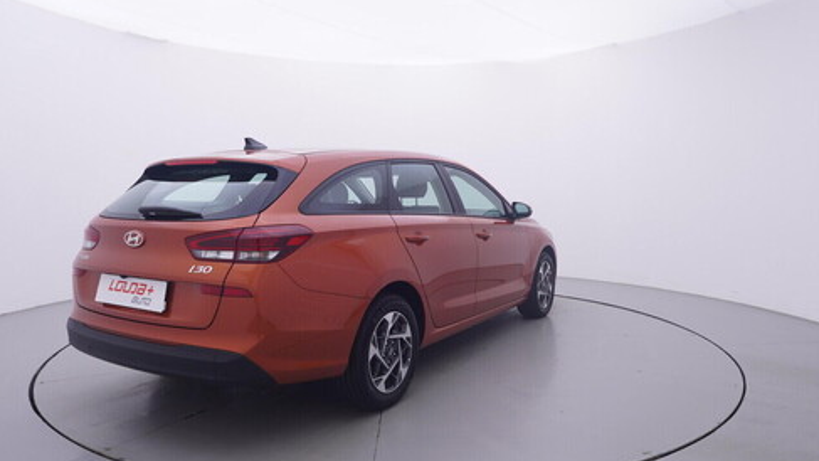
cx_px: 406
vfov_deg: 43.5
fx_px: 577
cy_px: 221
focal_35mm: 27
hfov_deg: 70.7
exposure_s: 1/80
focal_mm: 15
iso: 200
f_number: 5
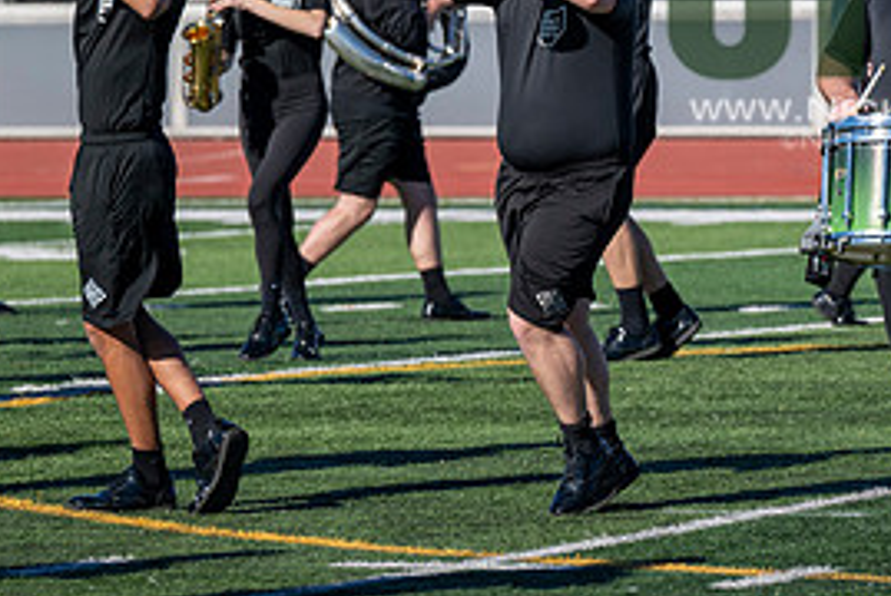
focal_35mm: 431
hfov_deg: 4.8
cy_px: -8
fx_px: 10679
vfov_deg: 3.2
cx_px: 917
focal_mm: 200
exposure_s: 1/2000
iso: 200
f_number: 5
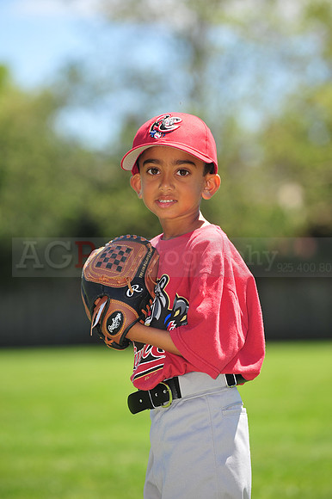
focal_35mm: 200
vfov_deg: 10.3
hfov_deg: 6.9
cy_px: 250
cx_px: 166
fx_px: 2770
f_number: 4.5
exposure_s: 1/640
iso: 200
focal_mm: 200
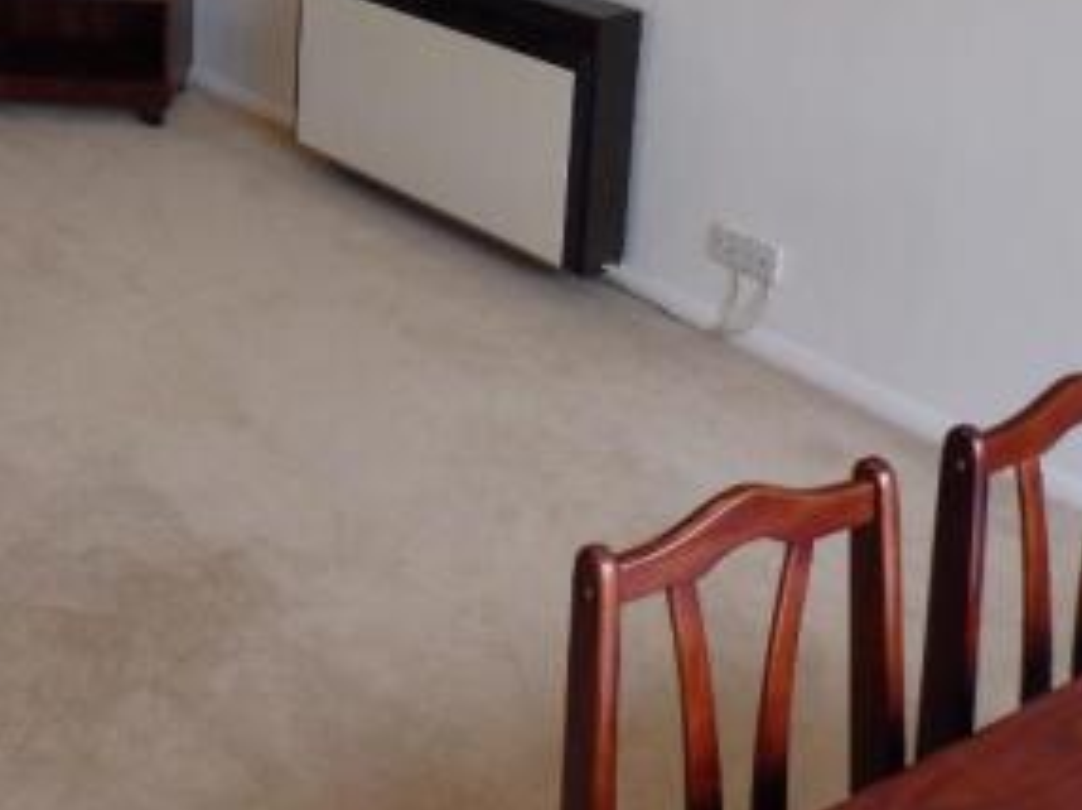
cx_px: 131
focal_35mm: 51
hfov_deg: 35.5
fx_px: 1593
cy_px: 66
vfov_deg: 27.4
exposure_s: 1/30
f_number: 3
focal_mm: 4.5
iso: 125
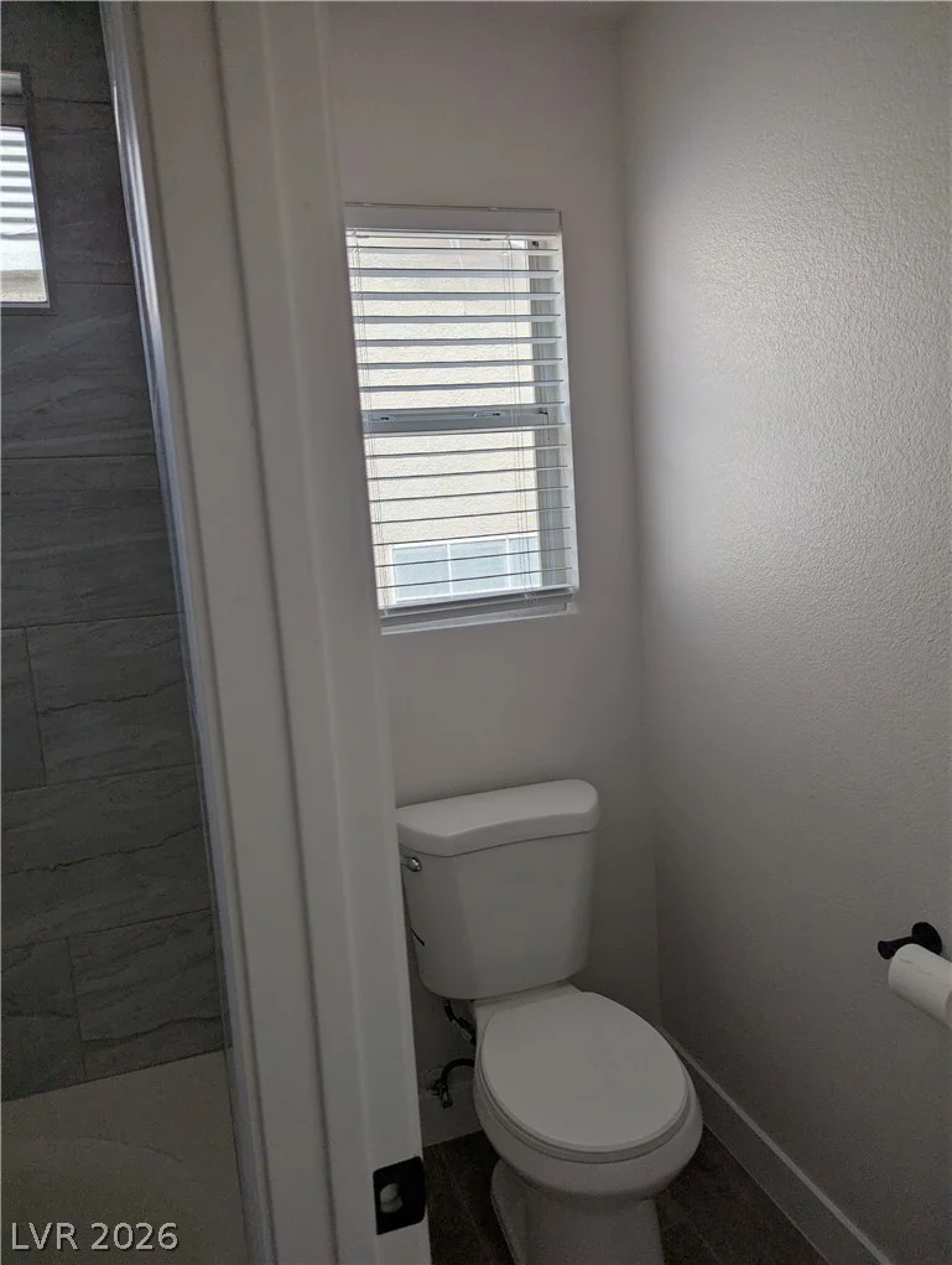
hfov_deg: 56.9
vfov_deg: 71.5
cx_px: 476
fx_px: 878
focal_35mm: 24
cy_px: 632
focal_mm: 6.81
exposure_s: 1/119
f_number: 1.85
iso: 46
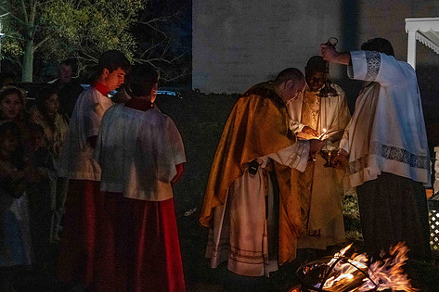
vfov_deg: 25.0
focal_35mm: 54
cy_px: 158
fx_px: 658
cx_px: 264
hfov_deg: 36.7
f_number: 6.3
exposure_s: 1/40
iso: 8000
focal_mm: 44
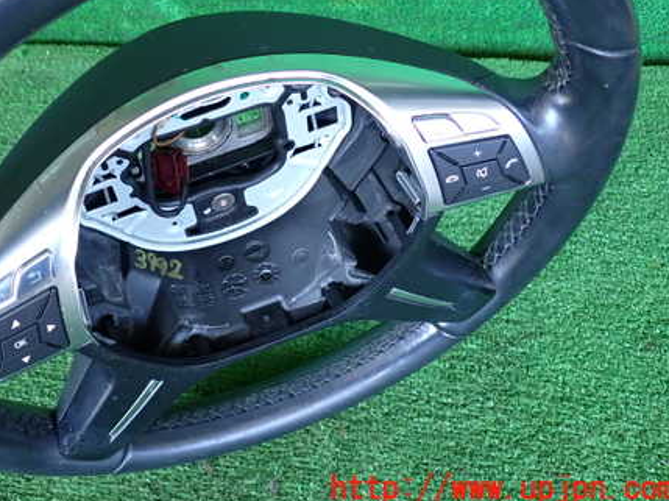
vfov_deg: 33.9
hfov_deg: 44.1
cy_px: 158
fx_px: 811
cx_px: 215
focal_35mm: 42
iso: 400
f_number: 2.3
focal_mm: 5.4
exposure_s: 1/125
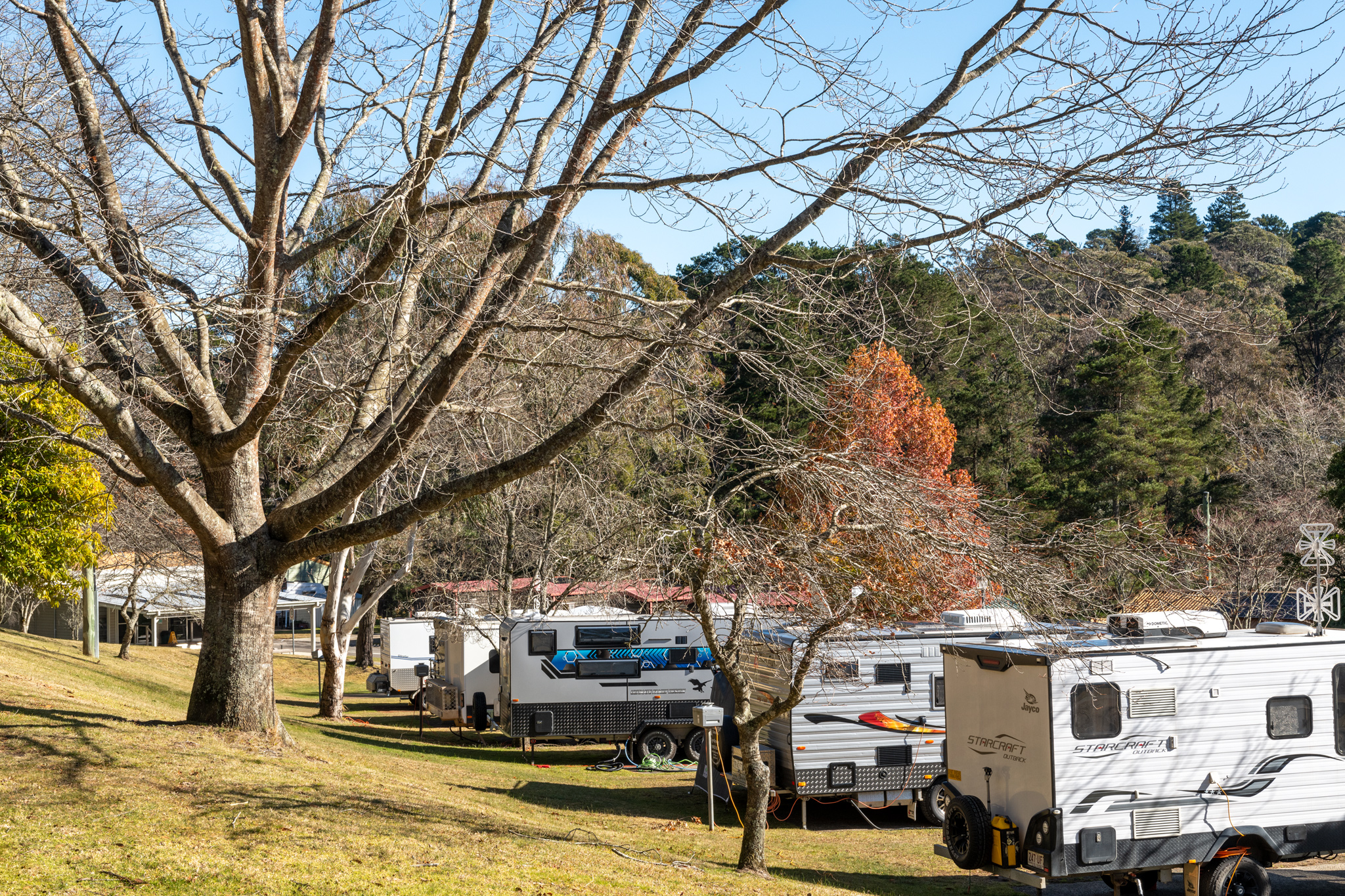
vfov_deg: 24.2
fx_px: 2092
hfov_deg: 35.6
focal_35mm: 56
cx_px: 672
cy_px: 448
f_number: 14
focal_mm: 56
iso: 125
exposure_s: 1/100
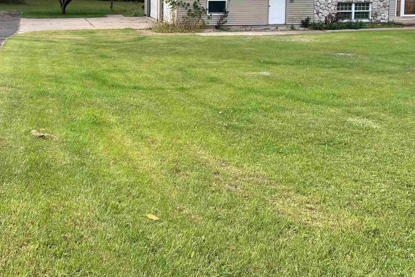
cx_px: 183
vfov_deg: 27.9
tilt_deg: -5.7
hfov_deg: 42.7
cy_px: 14
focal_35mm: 46
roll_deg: -1.0
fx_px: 530
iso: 50
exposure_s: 1/718
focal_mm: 5.7
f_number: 1.5
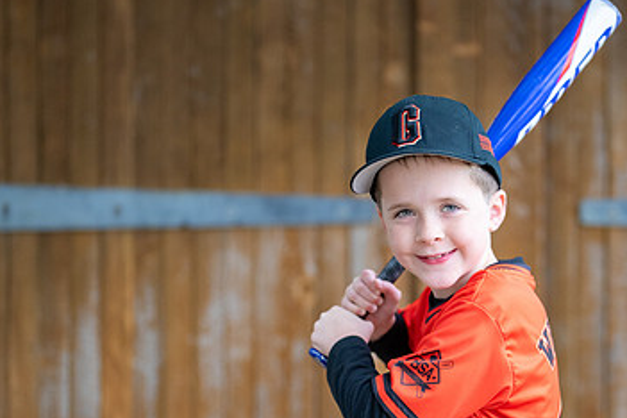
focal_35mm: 104
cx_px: 433
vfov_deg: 13.1
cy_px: 298
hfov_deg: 19.6
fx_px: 1811
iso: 500
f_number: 1.2
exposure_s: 1/640
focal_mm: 50
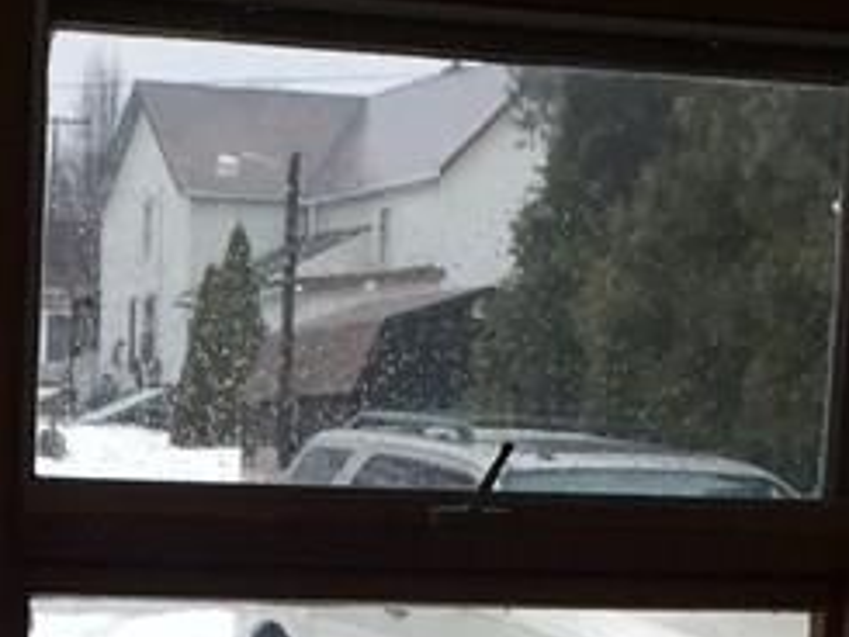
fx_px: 2969
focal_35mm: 121
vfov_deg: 11.8
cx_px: -3
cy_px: 928
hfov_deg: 16.0
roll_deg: -1.4
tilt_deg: -8.4
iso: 32
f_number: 2.2
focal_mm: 4.15
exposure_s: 1/30
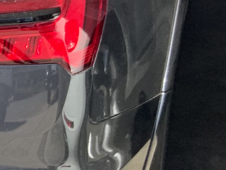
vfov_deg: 9.3
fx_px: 1039
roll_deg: +1.4
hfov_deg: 10.9
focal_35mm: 159
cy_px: 46
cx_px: -278
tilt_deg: -16.7
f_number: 1.8
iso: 16
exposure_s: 1/534
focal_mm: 3
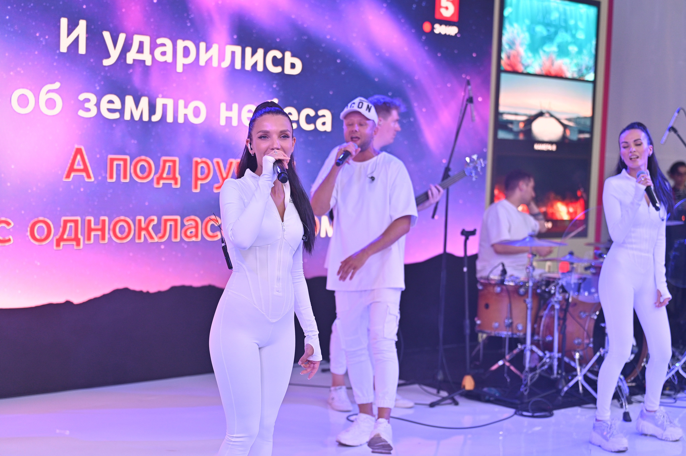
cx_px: 343
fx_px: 1028
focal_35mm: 54
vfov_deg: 25.0
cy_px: 228
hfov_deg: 36.9
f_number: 2.5
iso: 320
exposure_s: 1/400
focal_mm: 54
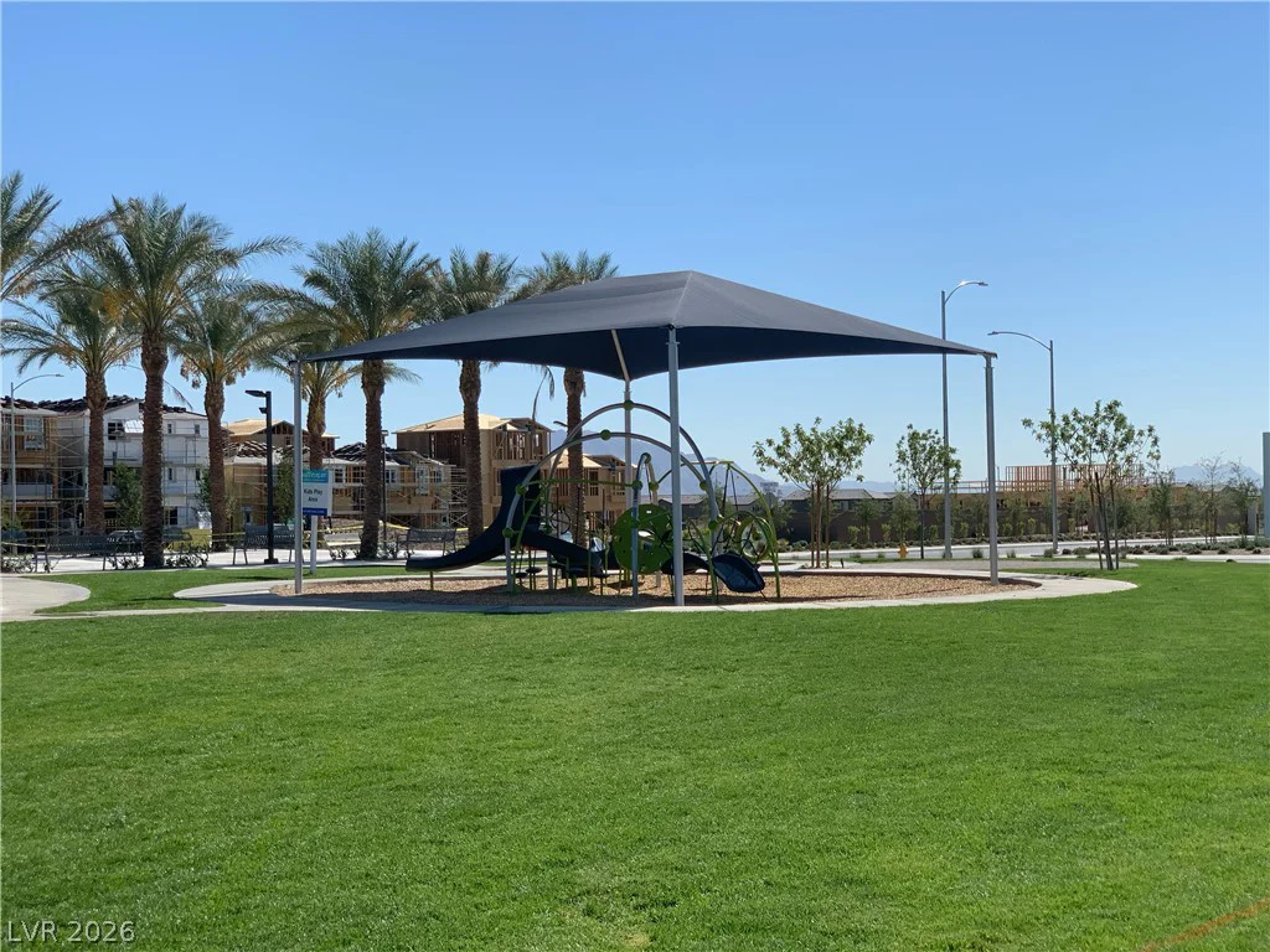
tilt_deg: +1.4
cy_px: 476
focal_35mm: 52
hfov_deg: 36.8
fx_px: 1908
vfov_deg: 28.0
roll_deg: +0.7
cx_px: 635
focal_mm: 6
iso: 16
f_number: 2.4
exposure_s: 1/1597
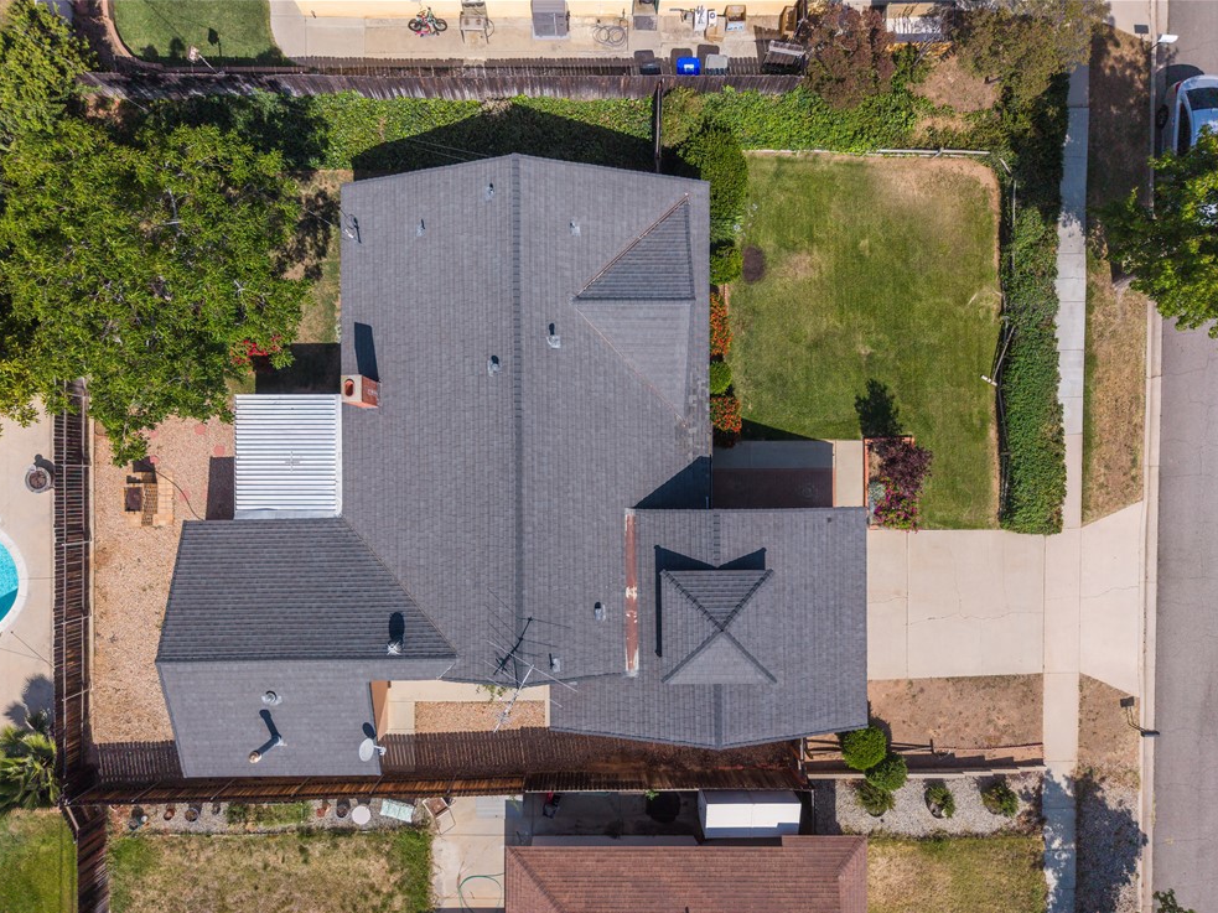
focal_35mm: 25
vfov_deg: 54.9
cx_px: 595
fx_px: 880
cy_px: 474
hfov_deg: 69.4
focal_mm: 8.67
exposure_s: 1/8000
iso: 200
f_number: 1.8
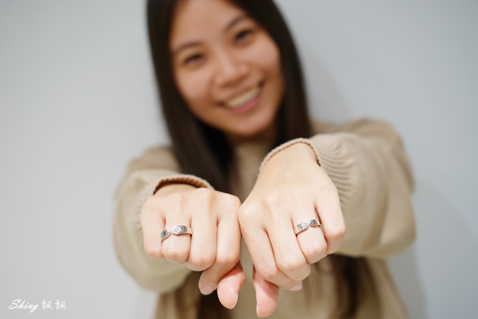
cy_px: 160
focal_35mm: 60
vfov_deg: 22.6
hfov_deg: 33.4
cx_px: 239
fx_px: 797
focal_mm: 60
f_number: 5
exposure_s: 1/60
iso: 160
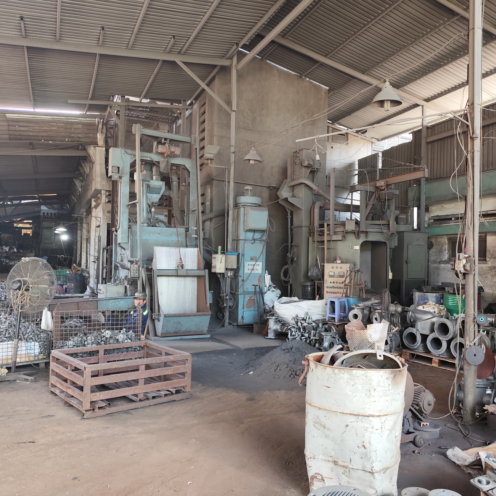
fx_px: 454
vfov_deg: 57.3
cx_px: 306
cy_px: 252
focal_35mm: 28
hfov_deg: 56.7
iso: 400
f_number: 1.65
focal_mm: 6.14
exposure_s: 1/100
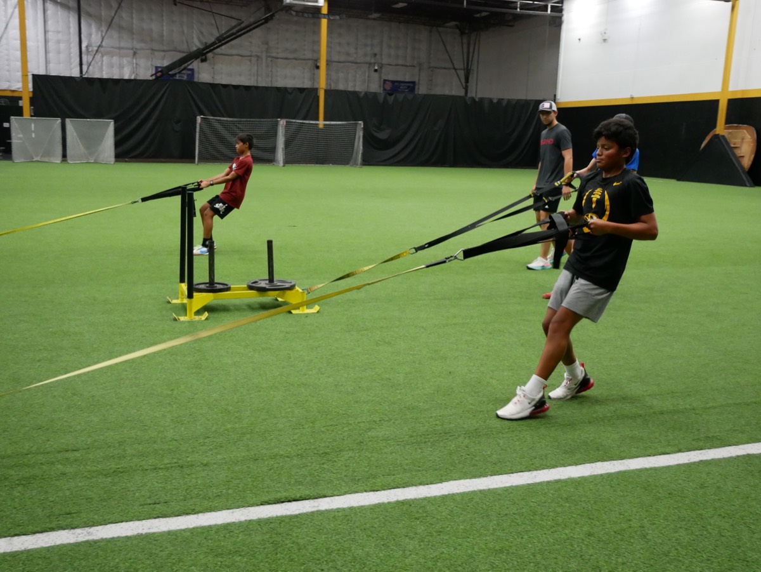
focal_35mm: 36
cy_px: 286
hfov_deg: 51.3
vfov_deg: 39.7
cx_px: 380
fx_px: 792
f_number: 3.9
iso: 2500
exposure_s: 1/125
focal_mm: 18
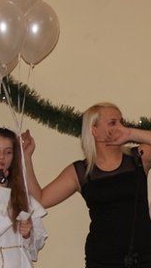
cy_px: 193
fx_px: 1053
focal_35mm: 148
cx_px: 295
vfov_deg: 14.5
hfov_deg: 7.9
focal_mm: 40
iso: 400
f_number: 5
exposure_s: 1/60
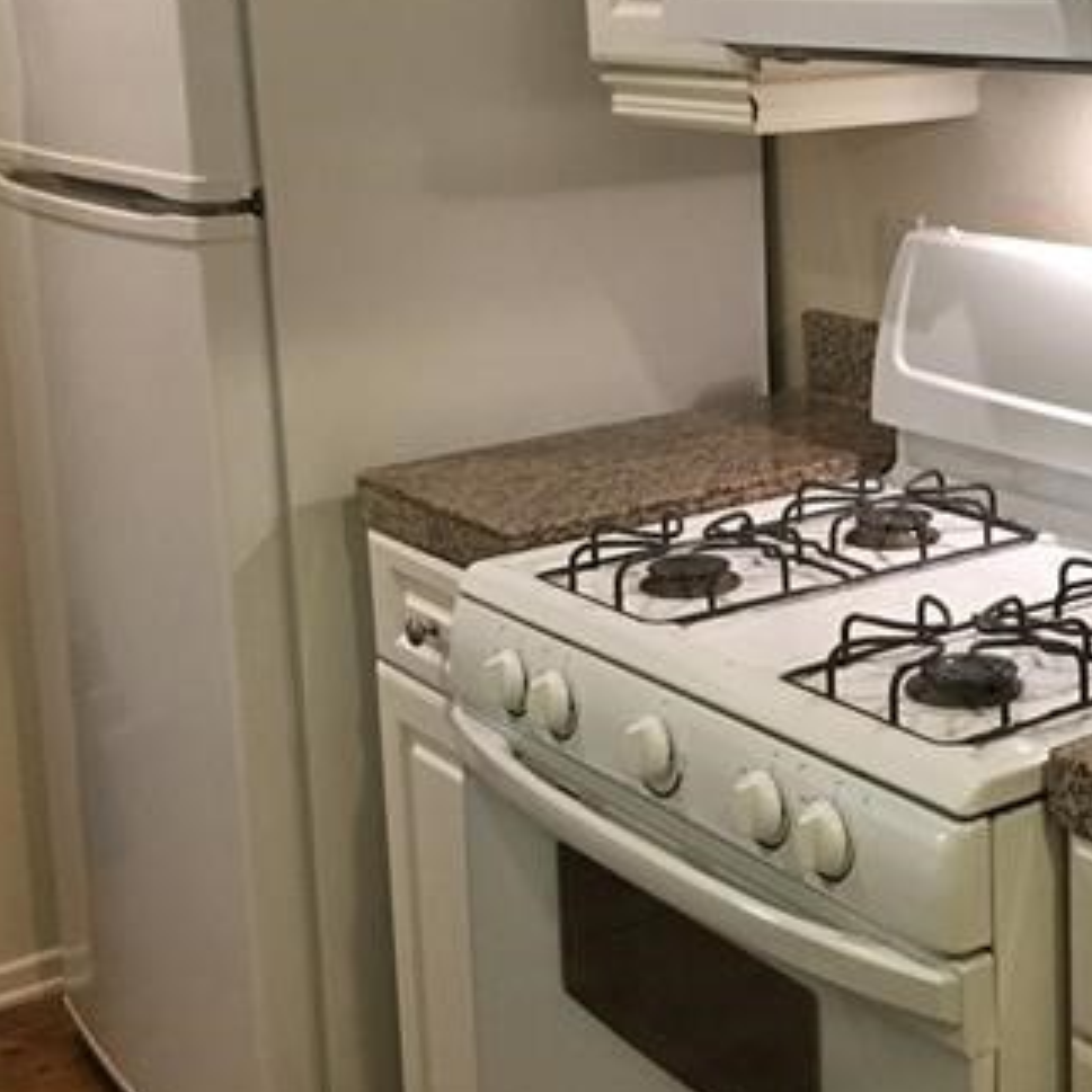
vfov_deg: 28.1
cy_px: 409
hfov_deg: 27.6
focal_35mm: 61
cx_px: 882
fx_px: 2177
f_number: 2.2
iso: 64
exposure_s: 1/15
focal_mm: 4.15
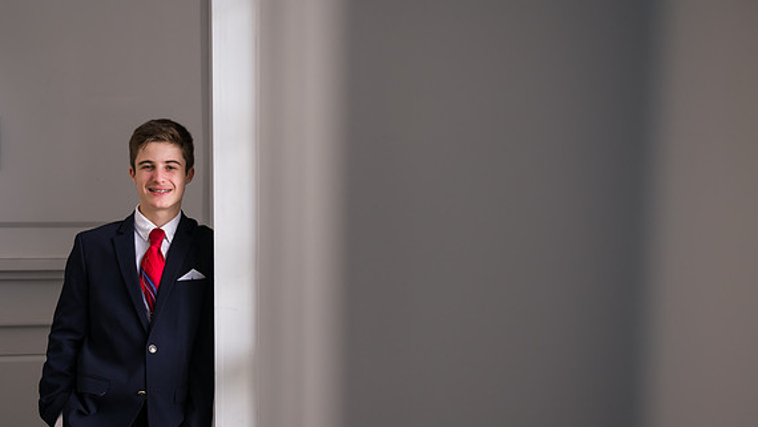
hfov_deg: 41.3
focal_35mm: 50
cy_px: 241
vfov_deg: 24.0
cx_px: 339
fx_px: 1005
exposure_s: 1/250
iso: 500
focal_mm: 42
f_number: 3.2
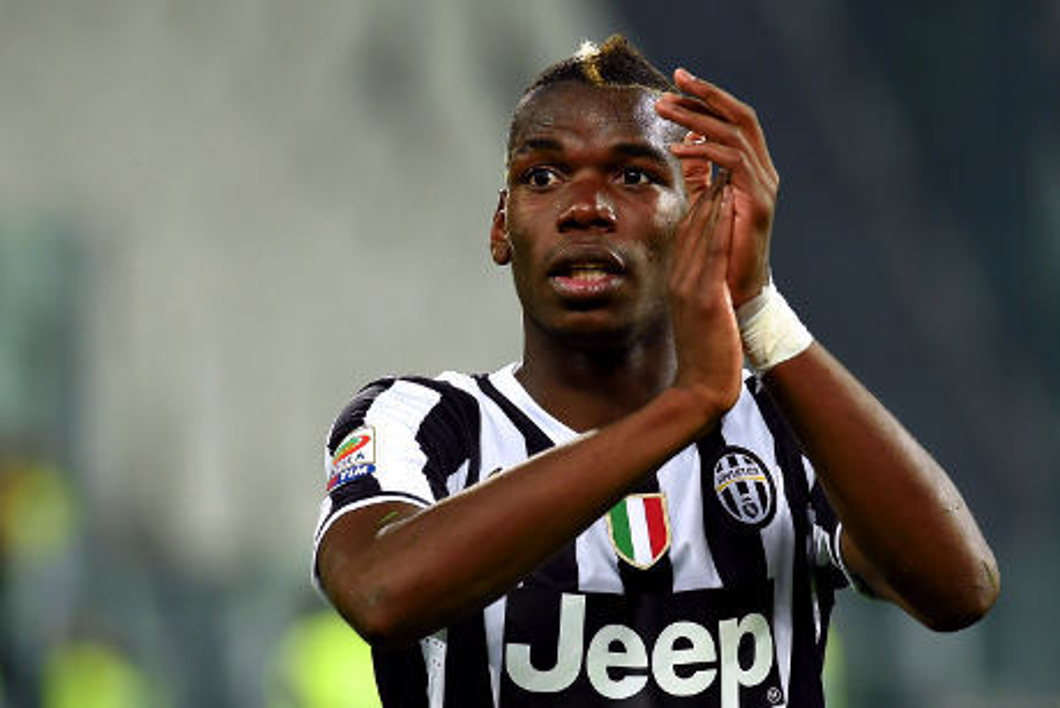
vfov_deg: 4.6
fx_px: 8836
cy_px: 354
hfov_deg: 6.9
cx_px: 530
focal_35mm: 300
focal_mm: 300
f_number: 4
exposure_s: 1/1000
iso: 1600
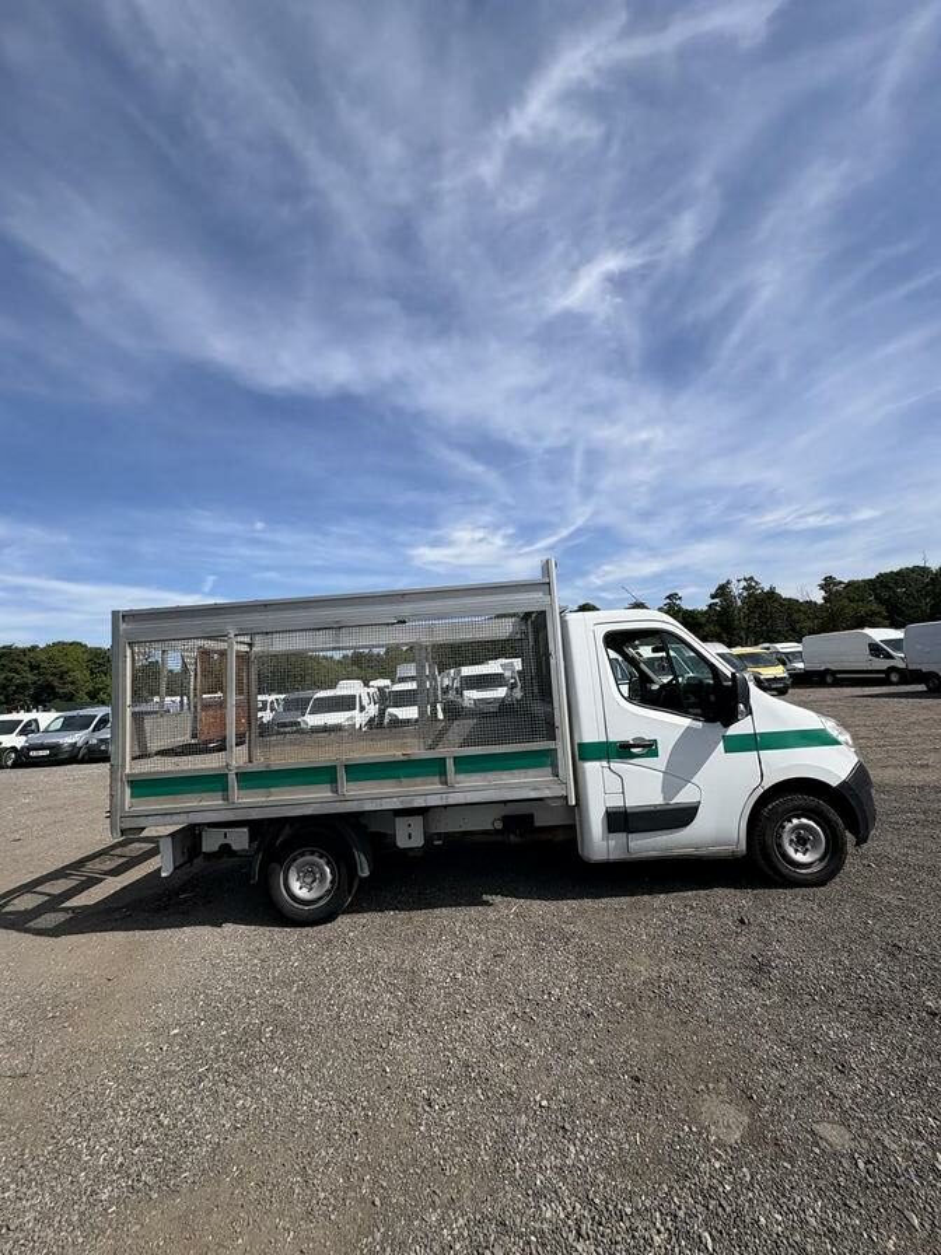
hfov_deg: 85.7
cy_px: 628
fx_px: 507
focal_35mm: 14
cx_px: 470
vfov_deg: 102.1
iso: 50
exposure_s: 1/2674
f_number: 2.2
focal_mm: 2.22
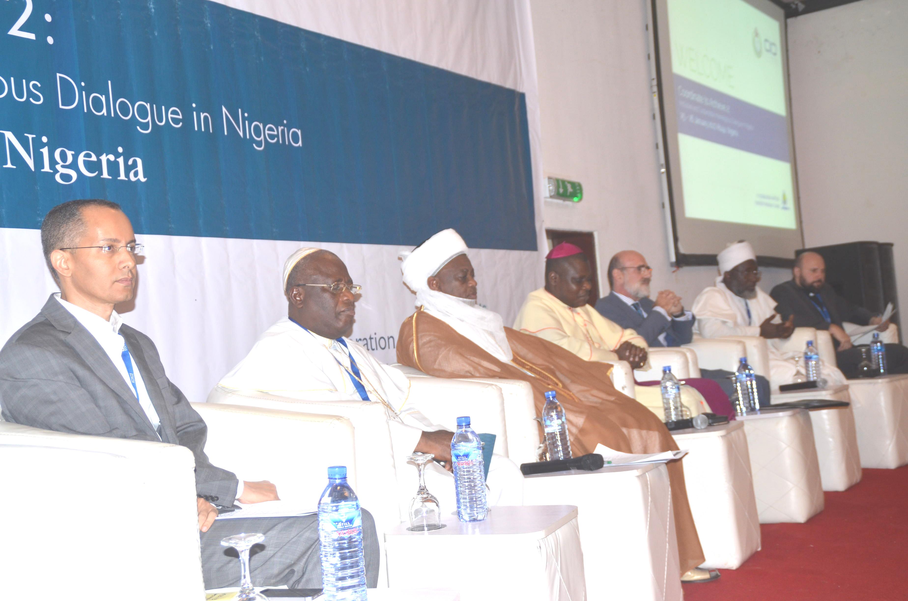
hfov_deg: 46.5
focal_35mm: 42
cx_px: 454
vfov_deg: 31.8
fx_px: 1057
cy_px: 300
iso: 400
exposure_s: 1/60
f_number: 4
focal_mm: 28
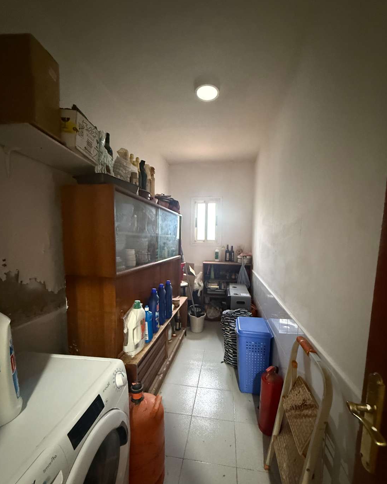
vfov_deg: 96.5
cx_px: 196
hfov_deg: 84.0
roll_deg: -0.7
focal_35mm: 15
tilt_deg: -5.8
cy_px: 265
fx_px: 215
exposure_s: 1/33
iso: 1250
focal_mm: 2.22
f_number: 2.2
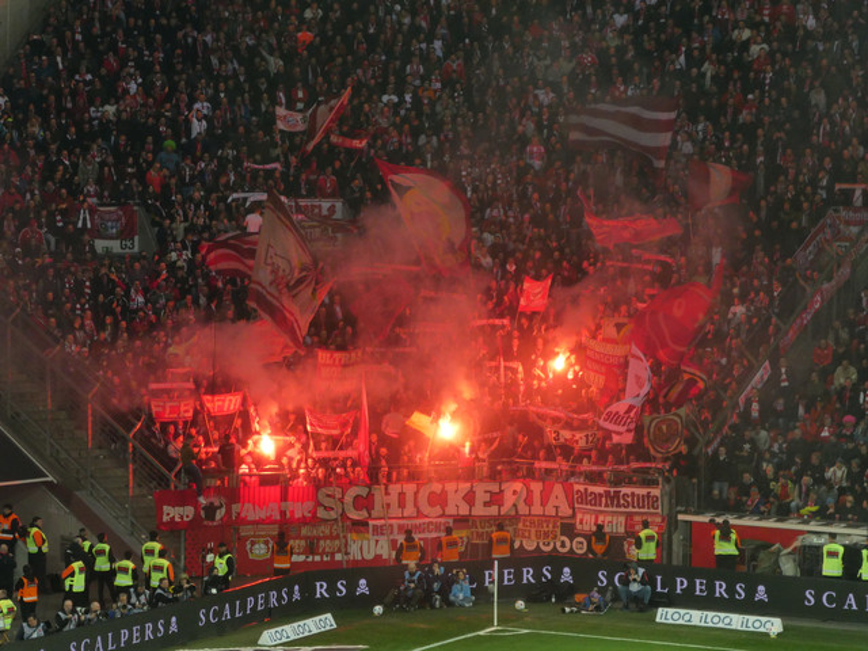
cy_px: 326
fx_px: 5015
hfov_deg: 9.9
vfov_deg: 7.4
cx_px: 434
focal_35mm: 200
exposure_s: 1/80
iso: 200
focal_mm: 35.8
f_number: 5.6
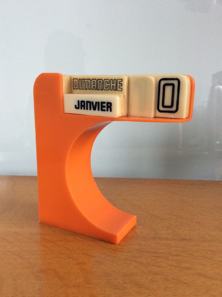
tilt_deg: -11.3
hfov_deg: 44.1
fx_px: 274
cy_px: 148
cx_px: 111
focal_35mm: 32
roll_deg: -0.2
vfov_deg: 56.9
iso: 80
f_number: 2.4
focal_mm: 3.3
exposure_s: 1/25
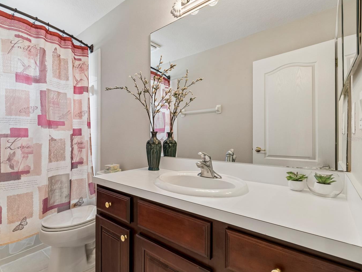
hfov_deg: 90.4
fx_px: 178
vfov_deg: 74.7
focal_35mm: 17
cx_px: 155
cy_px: 139
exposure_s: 1/2.5
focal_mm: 10
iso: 100
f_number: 7.1
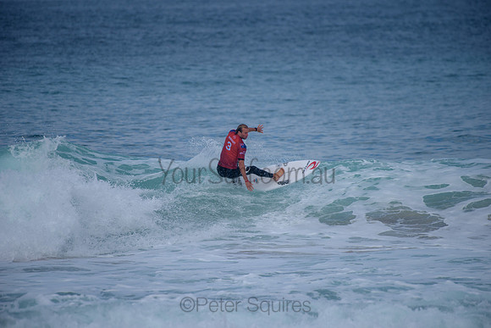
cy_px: 164
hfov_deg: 4.1
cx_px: 246
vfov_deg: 2.8
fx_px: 6821
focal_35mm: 500
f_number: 5.6
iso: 180
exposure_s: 1/2000
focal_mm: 500
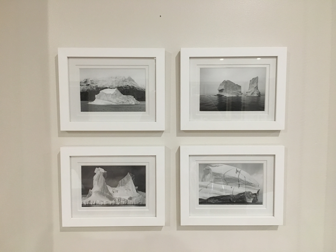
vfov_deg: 48.2
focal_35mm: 29
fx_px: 281
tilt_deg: -4.2
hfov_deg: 61.7
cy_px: 126
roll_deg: -0.4
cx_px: 168
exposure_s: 1/25
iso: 200
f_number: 2.2
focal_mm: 4.15
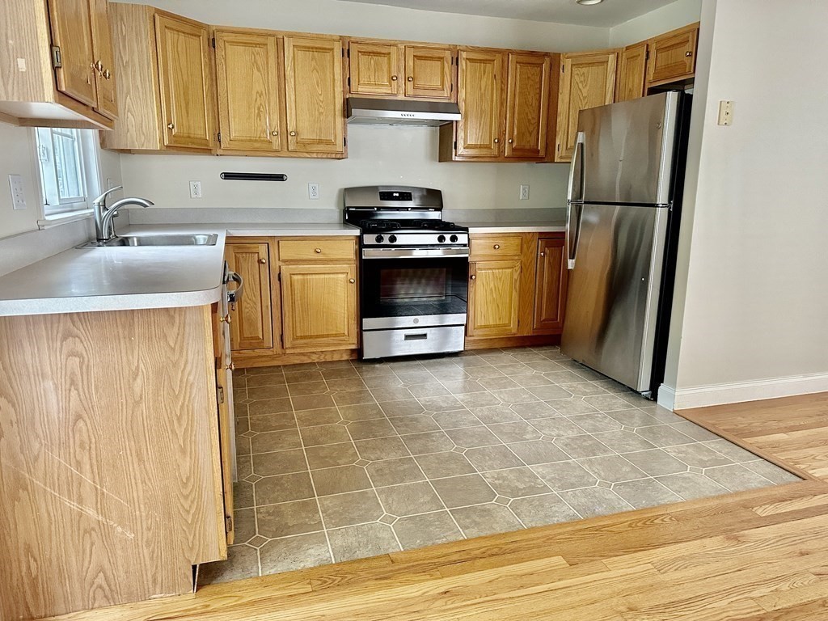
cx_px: 414
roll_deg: +0.1
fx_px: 574
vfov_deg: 56.8
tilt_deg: -13.0
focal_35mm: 24
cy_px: 310
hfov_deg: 71.6
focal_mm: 6.86
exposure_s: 1/60
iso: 400
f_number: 1.78
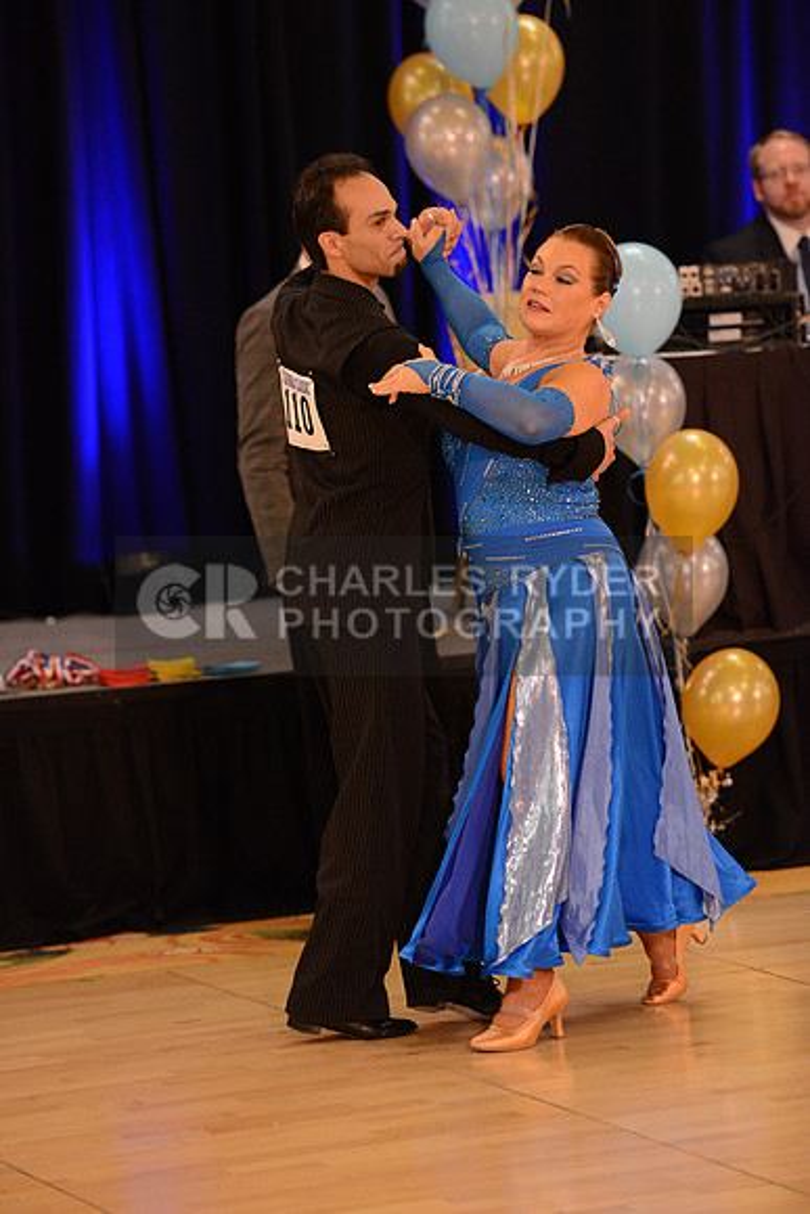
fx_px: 4722
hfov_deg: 9.8
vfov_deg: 14.7
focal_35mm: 140
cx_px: 405
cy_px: 607
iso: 2500
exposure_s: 1/250
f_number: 2.8
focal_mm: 140
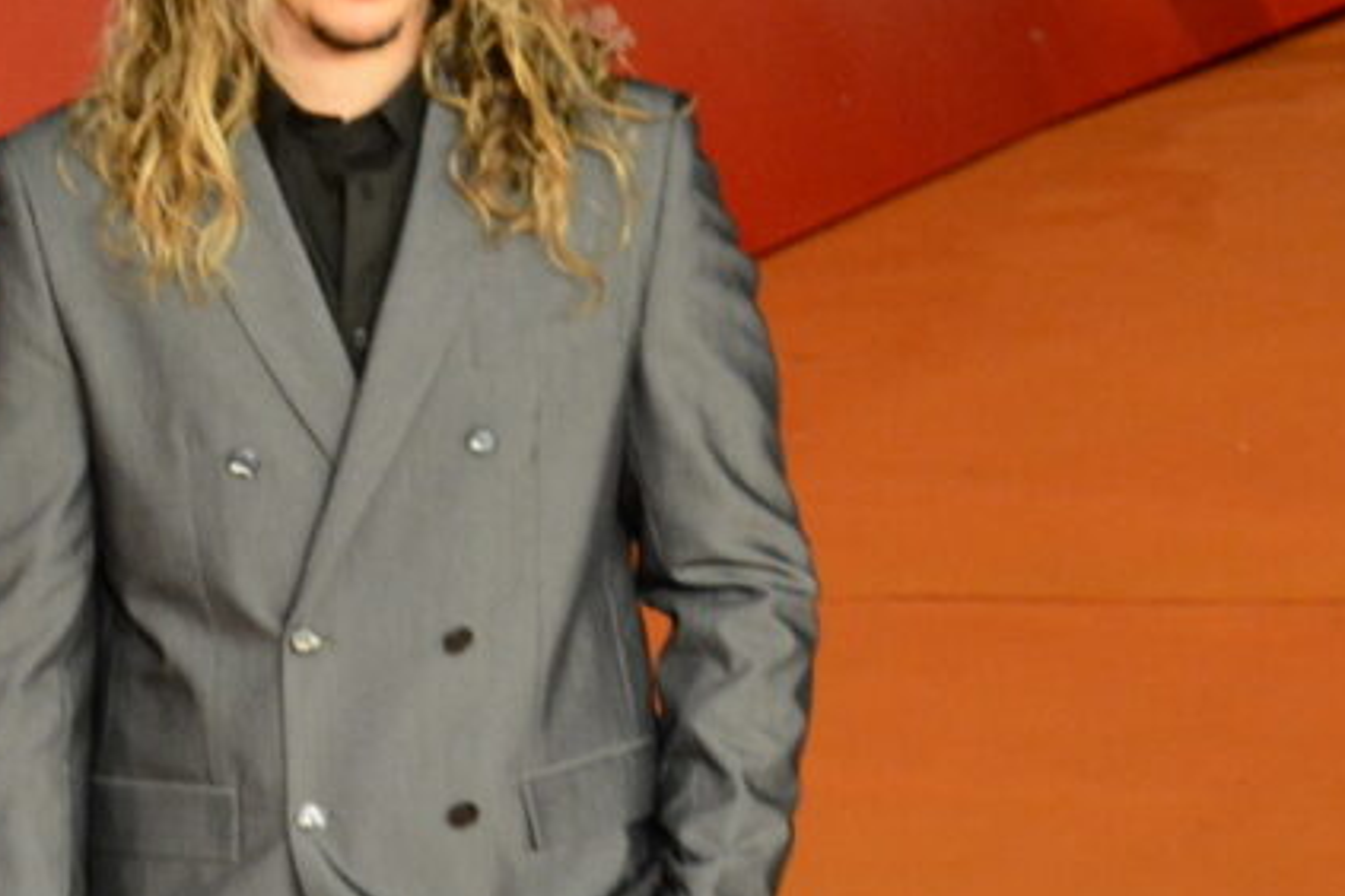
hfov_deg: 5.4
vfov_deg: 3.6
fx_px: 14241
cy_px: 497
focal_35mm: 381
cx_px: 108
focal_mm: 105
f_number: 9
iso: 4000
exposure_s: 1/125
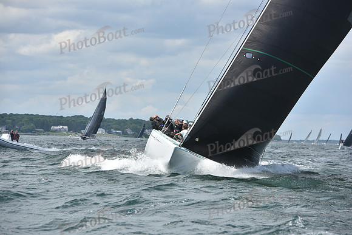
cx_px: 176
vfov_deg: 7.9
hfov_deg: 11.7
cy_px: 118
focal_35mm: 175
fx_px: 1711
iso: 250
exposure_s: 1/1250
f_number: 7.1
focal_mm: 175
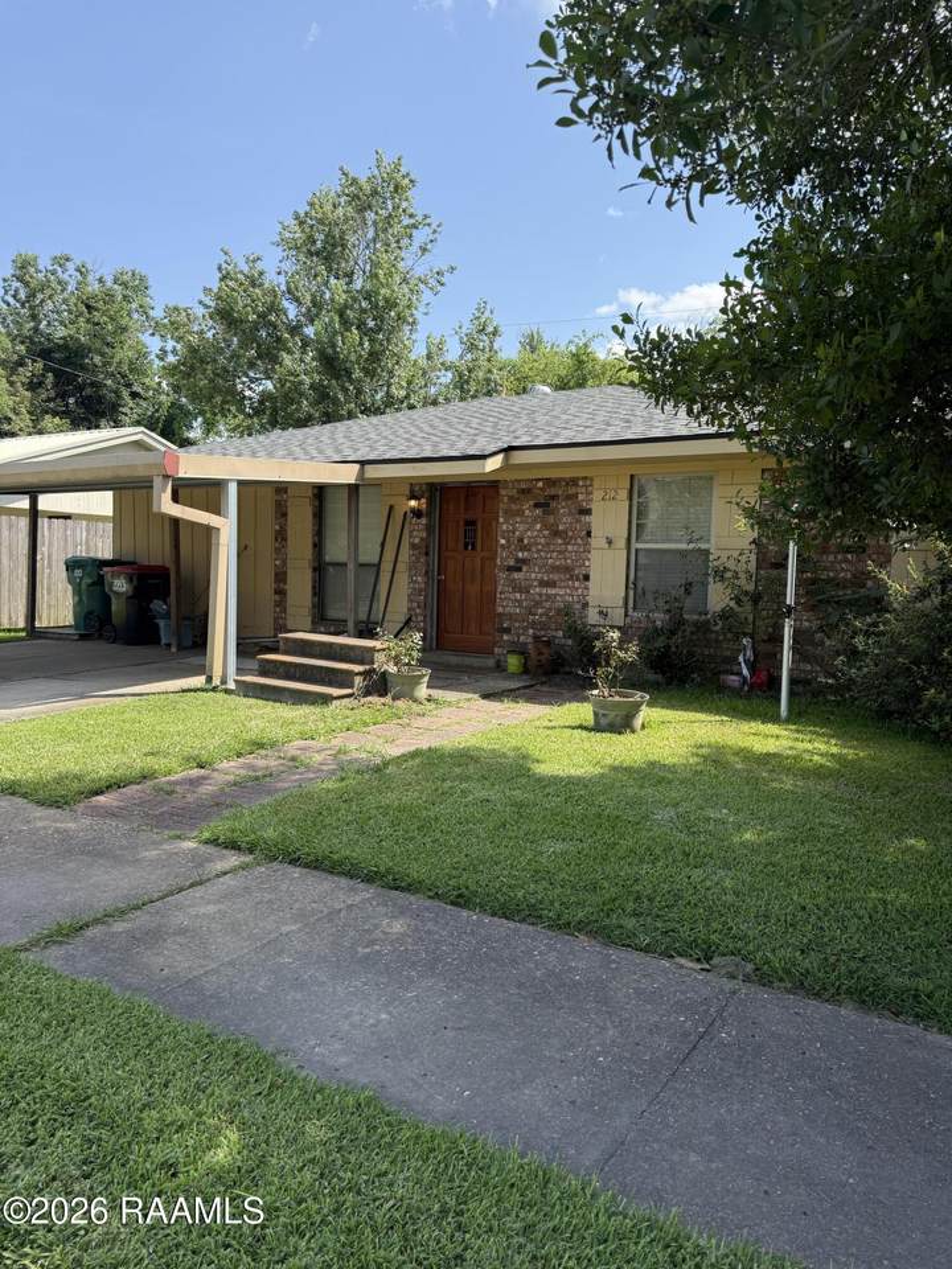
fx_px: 880
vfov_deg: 71.6
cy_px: 634
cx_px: 476
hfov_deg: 56.8
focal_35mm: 24
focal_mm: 6.76
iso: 100
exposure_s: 1/2232
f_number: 1.78
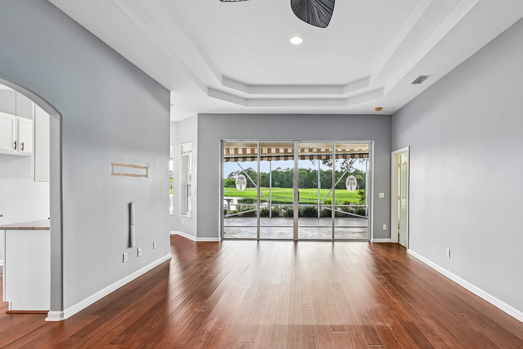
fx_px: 247
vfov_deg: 70.3
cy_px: 188
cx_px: 297
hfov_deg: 92.7
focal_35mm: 17
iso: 2500
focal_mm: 14
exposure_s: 1/250
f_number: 8
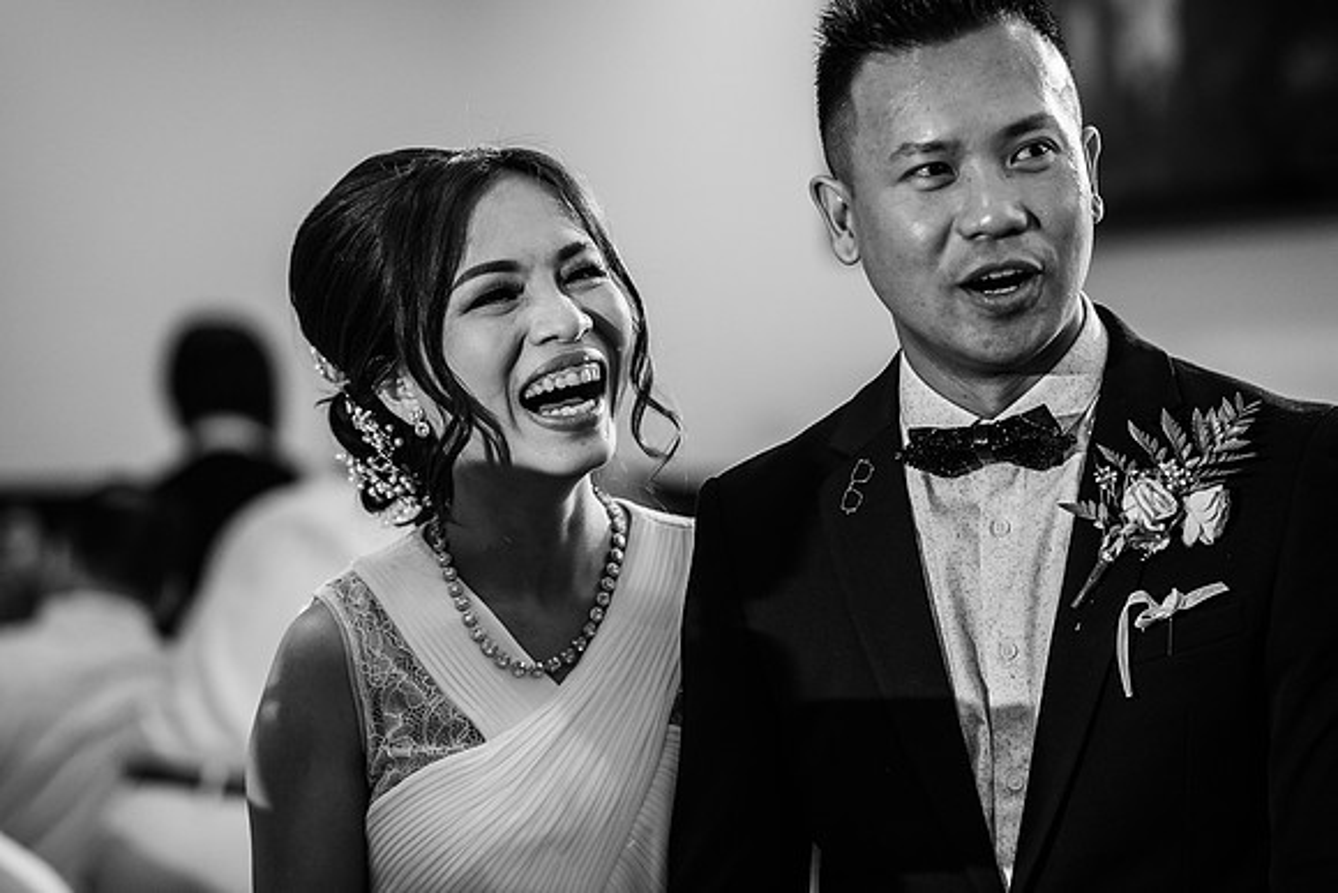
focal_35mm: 127
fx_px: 4721
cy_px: 446
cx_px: 669
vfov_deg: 10.8
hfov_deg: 16.1
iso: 1250
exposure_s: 1/160
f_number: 2
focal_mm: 85
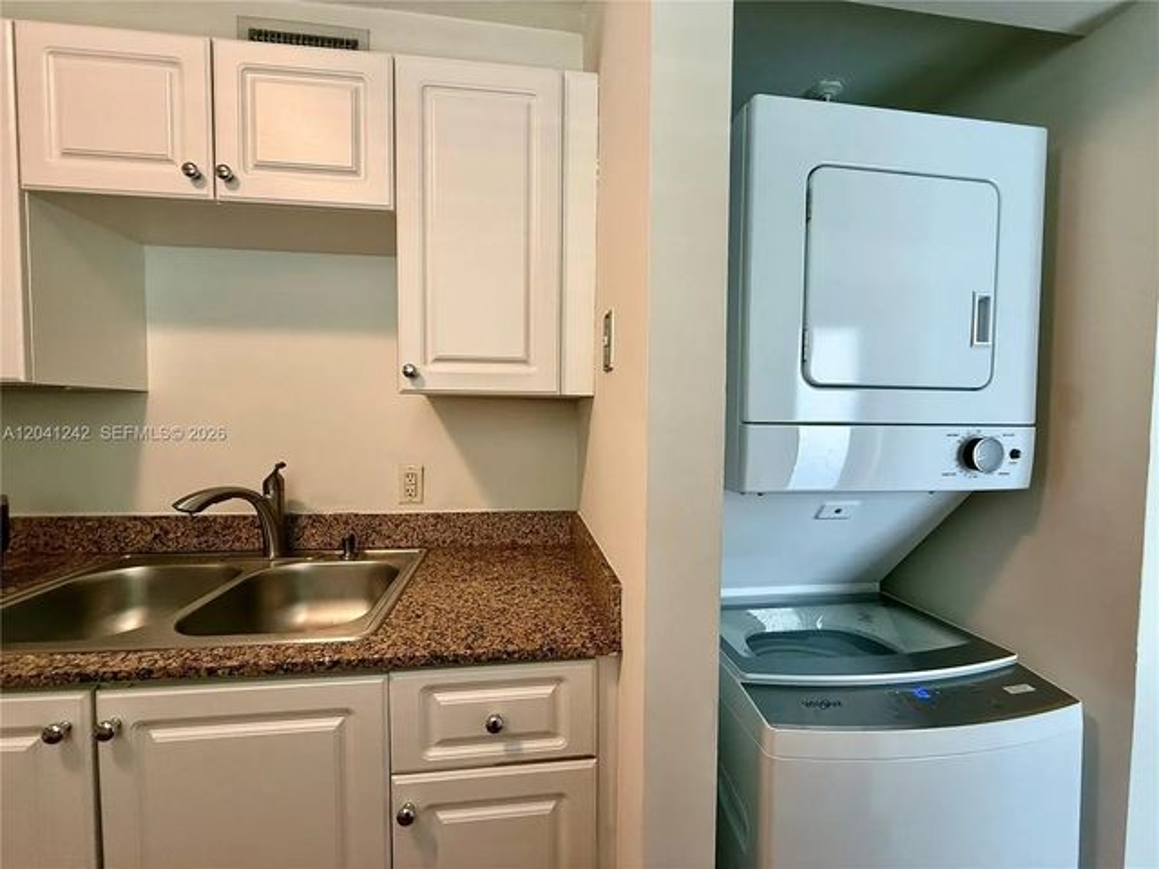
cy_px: 434
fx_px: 469
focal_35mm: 14
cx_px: 580
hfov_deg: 102.1
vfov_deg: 85.7
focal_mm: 2.22
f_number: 2.2
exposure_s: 1/120
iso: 250
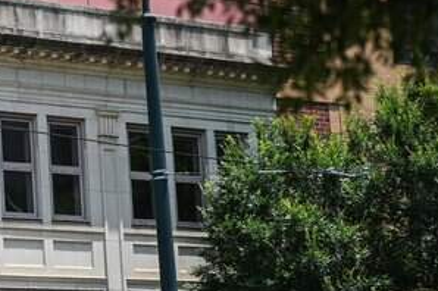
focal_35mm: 135
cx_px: -422
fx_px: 1641
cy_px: 203
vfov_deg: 10.1
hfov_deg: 13.2
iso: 125
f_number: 2.8
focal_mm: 33.5
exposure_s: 1/2000
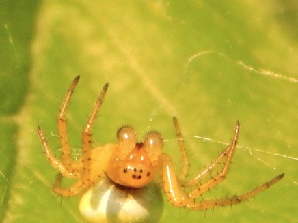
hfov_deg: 7.2
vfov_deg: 5.4
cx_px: 127
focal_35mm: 276
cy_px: 160
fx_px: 2376
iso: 400
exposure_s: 1/125
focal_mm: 25.3
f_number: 4.9
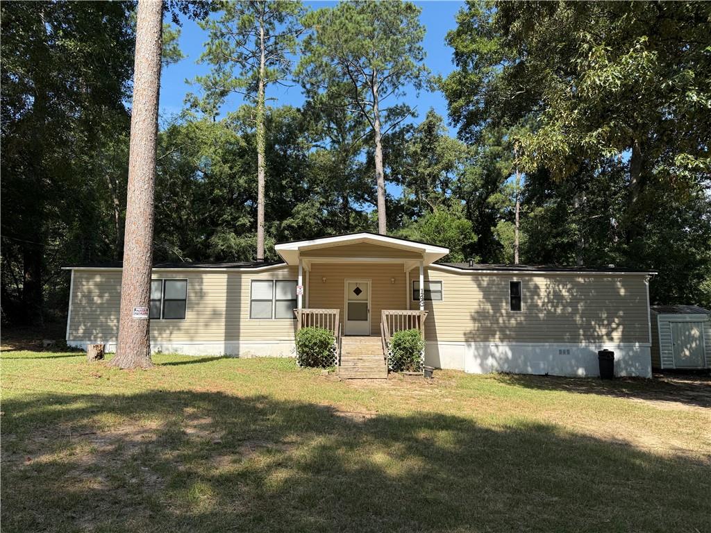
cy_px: 266
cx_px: 356
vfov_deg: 56.8
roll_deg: -0.2
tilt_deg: +7.5
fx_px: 493
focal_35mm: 24
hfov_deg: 71.6
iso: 100
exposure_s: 1/2611
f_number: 1.78
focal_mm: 6.76
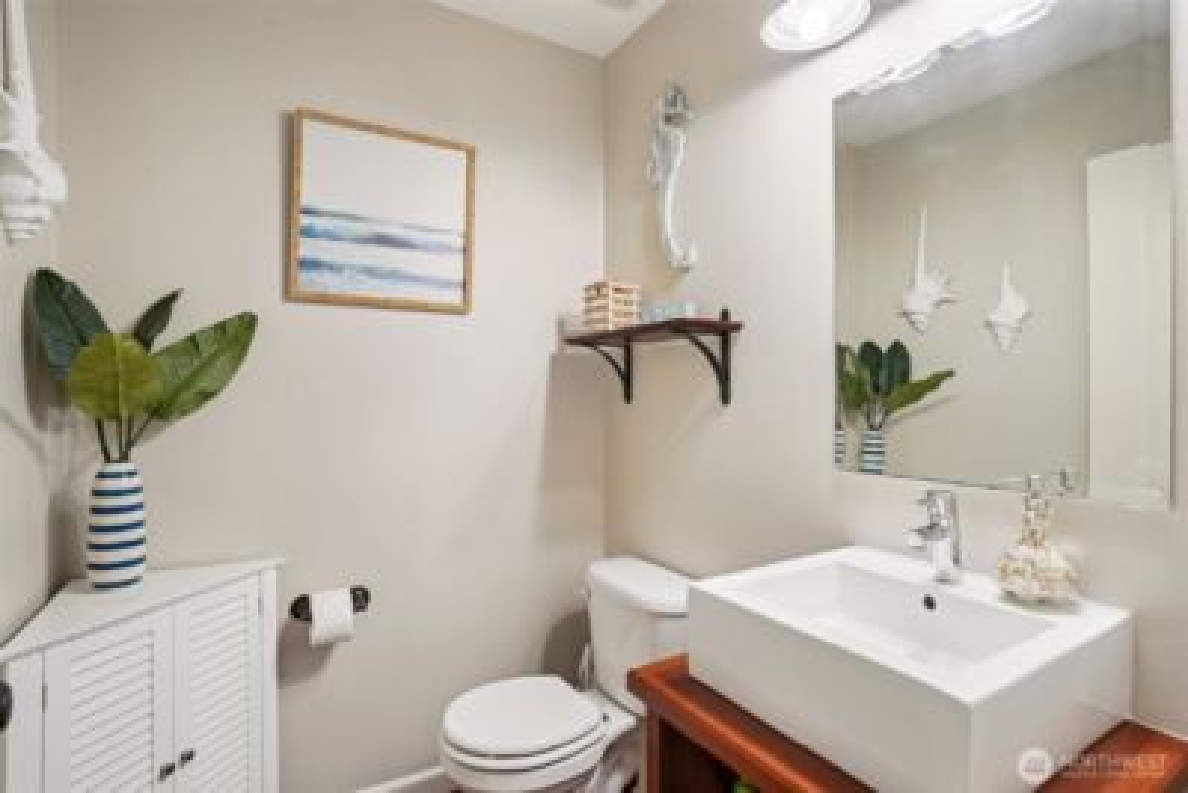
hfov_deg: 93.3
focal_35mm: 17
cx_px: 594
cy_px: 396
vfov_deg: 70.5
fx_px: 561
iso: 400
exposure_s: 1/8
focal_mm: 17
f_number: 8
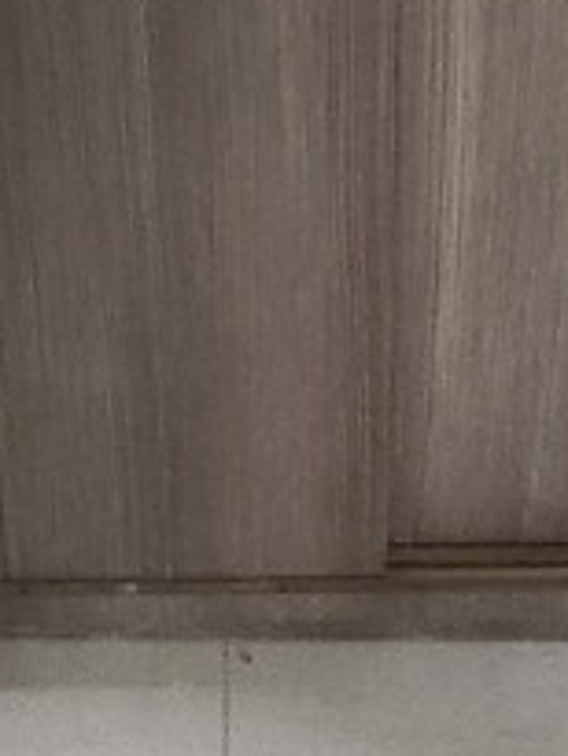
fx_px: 1727
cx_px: 208
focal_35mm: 79
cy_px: -660
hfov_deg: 18.6
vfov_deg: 18.4
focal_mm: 1.65
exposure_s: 1/50
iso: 500
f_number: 2.2
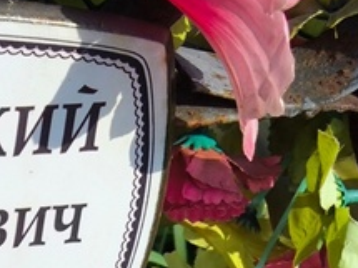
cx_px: -149
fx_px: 1923
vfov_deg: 7.9
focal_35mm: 186
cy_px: 288
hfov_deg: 10.3
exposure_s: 1/1247
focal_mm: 4.71
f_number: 1.7
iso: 50
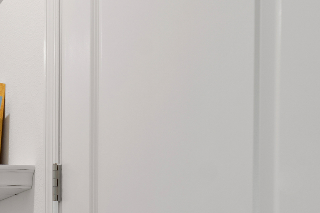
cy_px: 389
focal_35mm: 64
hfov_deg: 24.5
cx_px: -158
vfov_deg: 17.2
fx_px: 569
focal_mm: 16
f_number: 5.6
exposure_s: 1/2.5
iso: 100
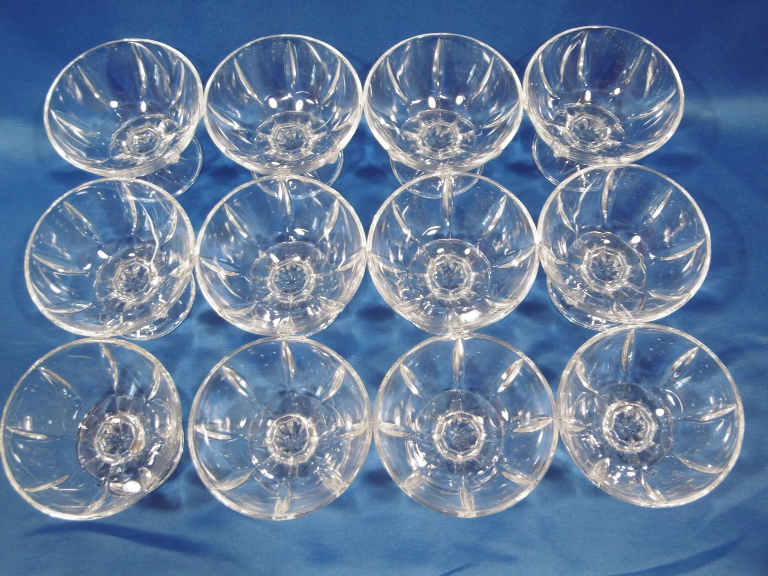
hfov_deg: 49.0
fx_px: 843
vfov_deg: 37.7
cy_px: 288
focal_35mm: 38
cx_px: 384
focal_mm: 6.8
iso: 100
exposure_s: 1/8
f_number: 3.7
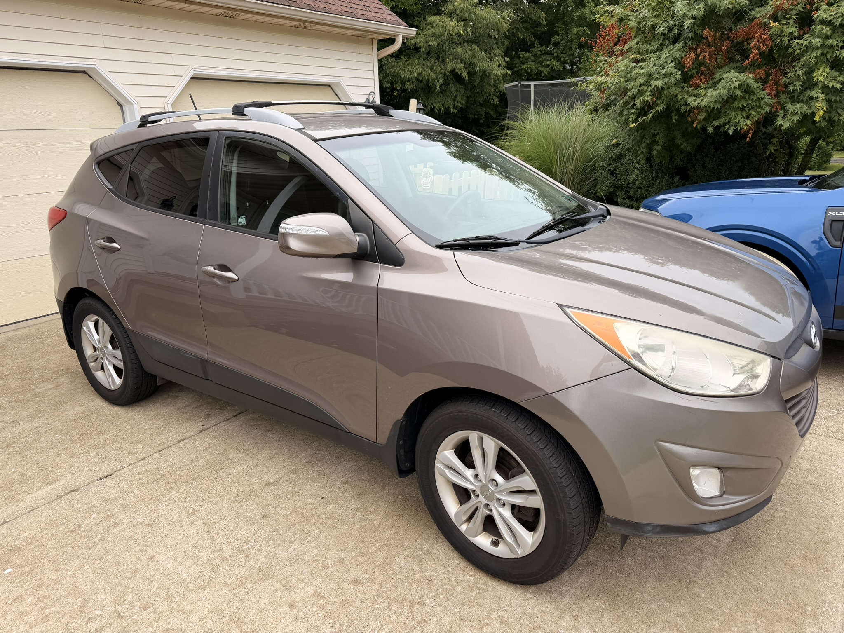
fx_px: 585
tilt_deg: -17.8
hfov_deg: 71.6
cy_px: 316
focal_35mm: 24
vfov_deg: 56.8
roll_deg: +1.7
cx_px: 422
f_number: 1.78
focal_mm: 6.76
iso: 80
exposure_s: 1/627
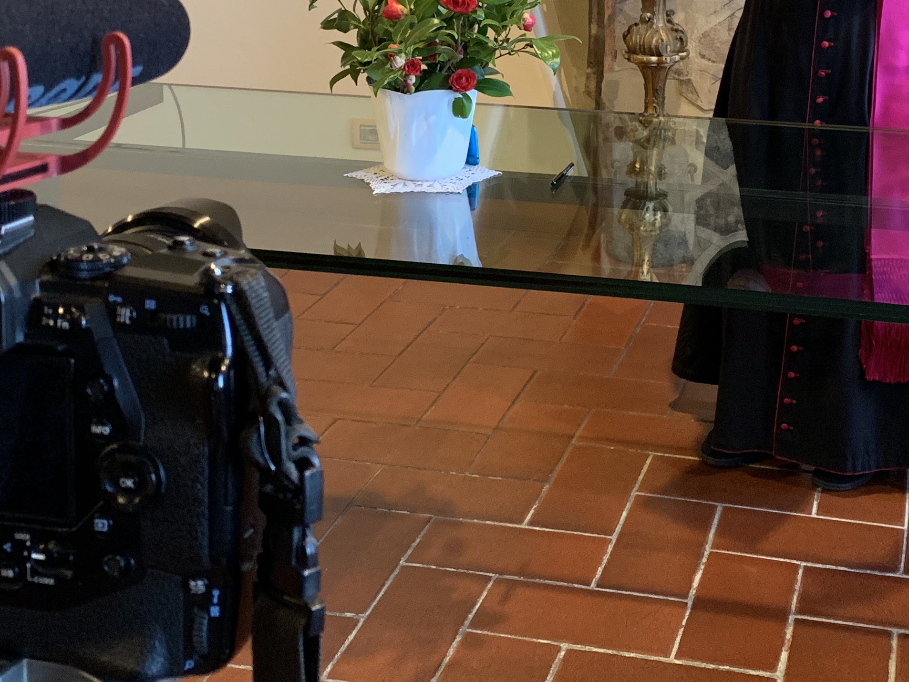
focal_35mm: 55
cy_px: 87
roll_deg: -0.3
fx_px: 1444
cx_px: 645
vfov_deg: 25.8
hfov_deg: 34.4
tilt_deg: -12.0
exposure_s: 1/50
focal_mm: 4.25
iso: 250
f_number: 1.8
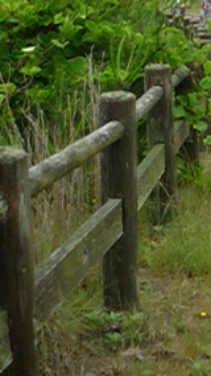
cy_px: -8
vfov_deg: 20.4
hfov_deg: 10.5
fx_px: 1006
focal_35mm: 101
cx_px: 491
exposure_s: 1/320
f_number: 8
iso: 500
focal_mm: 5.5
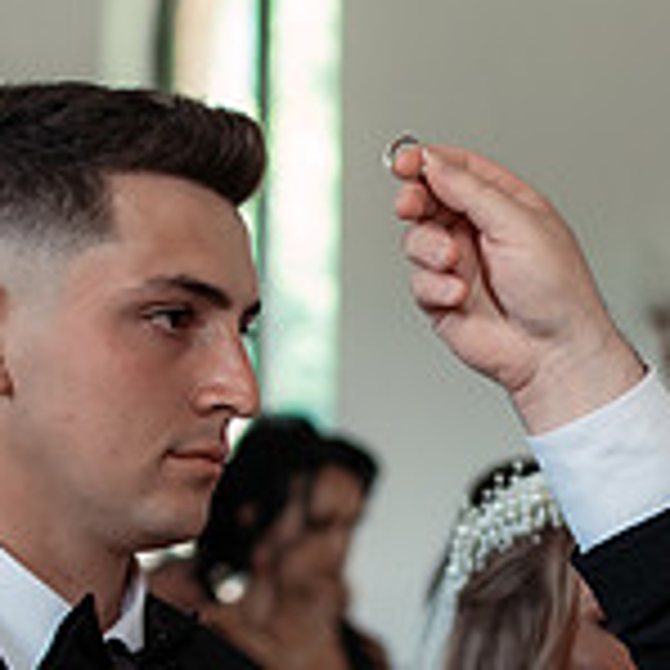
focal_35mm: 116
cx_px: 616
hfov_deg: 14.8
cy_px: 677
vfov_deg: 14.8
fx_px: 2540
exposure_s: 1/320
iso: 1000
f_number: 2.2
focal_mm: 35
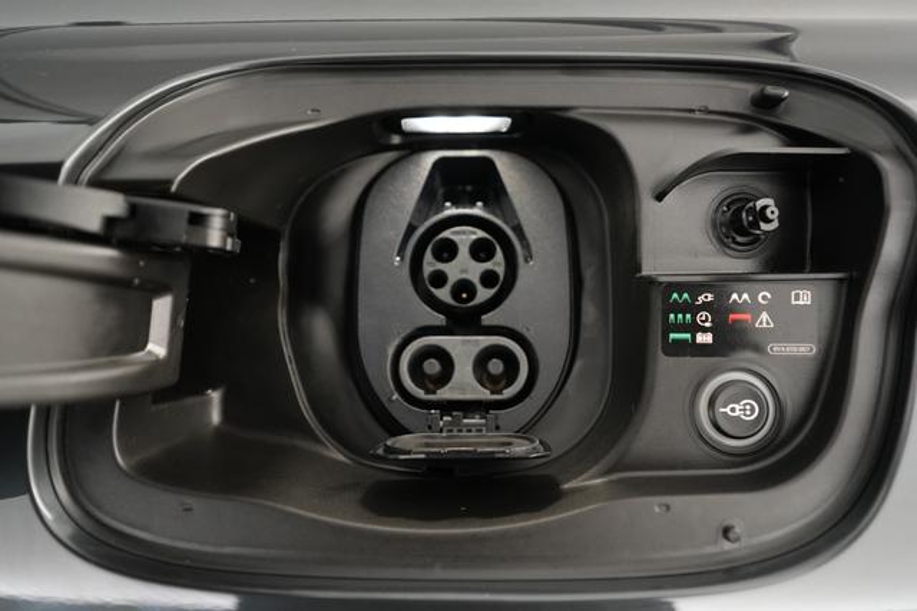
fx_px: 636
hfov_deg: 71.5
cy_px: 306
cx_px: 458
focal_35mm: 25
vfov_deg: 51.2
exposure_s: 1/60
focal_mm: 25
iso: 4000
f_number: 2.8
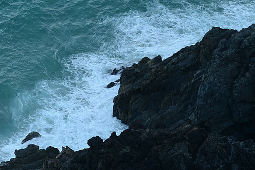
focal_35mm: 183
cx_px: 187
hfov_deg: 11.2
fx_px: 1297
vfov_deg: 7.5
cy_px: 70
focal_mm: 50
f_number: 4
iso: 100
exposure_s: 1/30
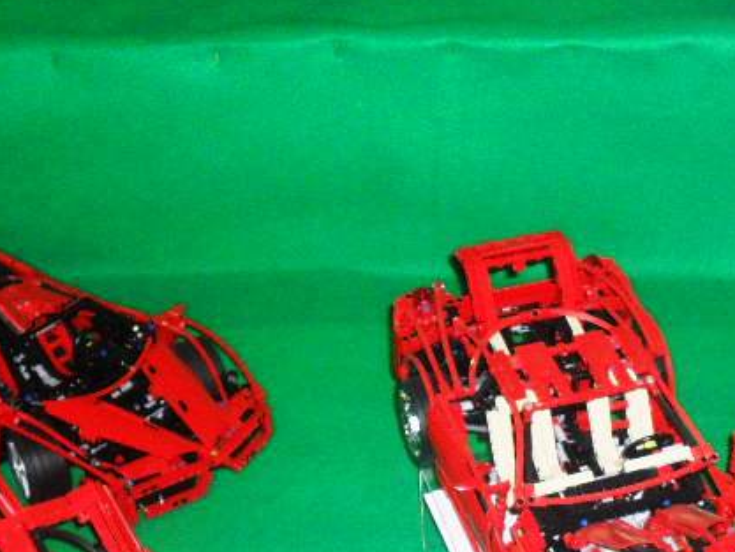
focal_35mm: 86
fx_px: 1827
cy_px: 485
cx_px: 643
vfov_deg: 17.0
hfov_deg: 22.3
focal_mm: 6.3
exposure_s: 1/45
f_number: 3.2
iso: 200
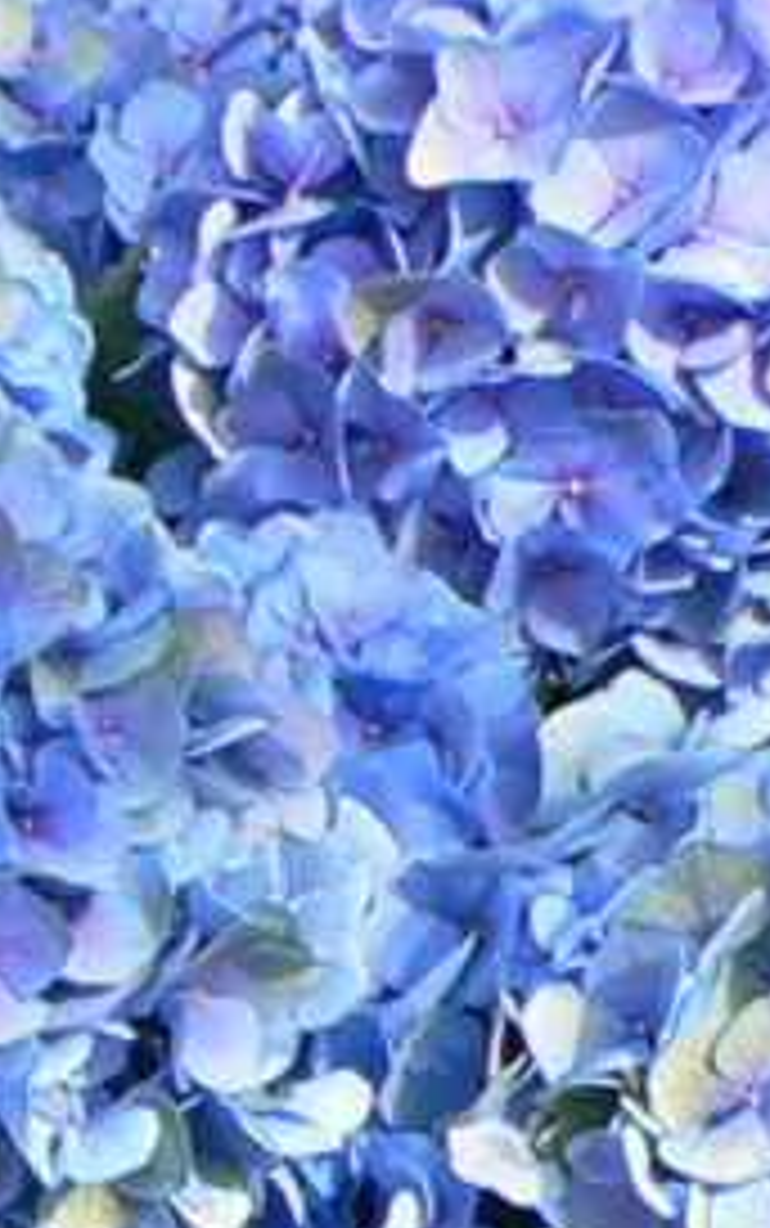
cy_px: 1543
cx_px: -1373
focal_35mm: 139
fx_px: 4660
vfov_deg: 14.5
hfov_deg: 8.3
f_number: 4
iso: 100
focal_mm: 4.6
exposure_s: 1/200
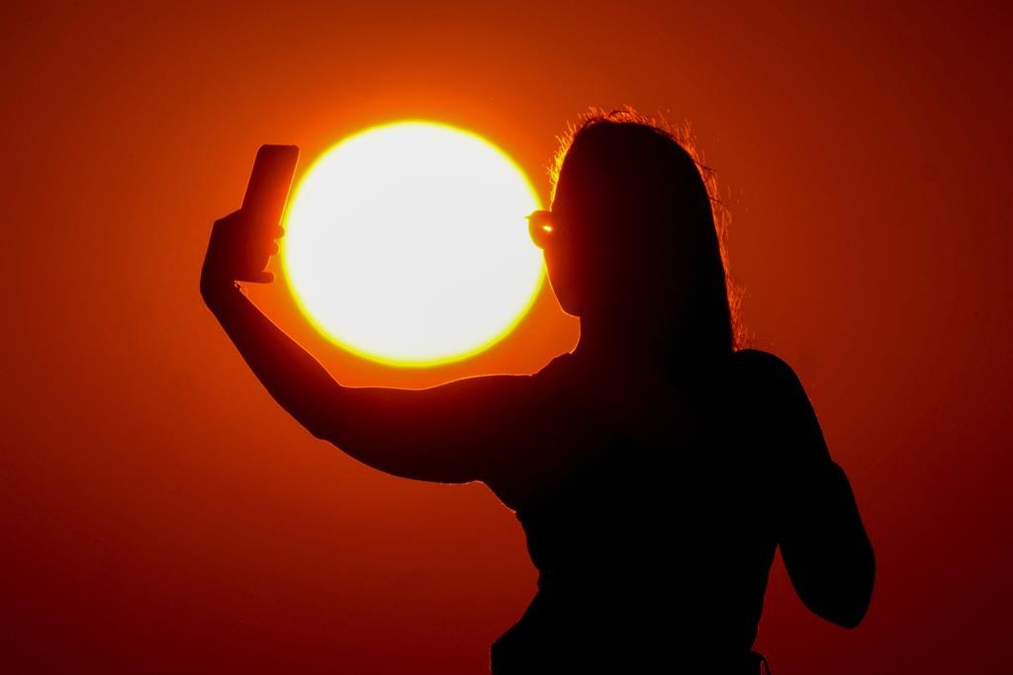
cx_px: 506
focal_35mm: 684
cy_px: 338
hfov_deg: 3.0
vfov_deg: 2.0
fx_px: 19248
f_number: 36
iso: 1000
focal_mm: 684
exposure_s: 1/2000
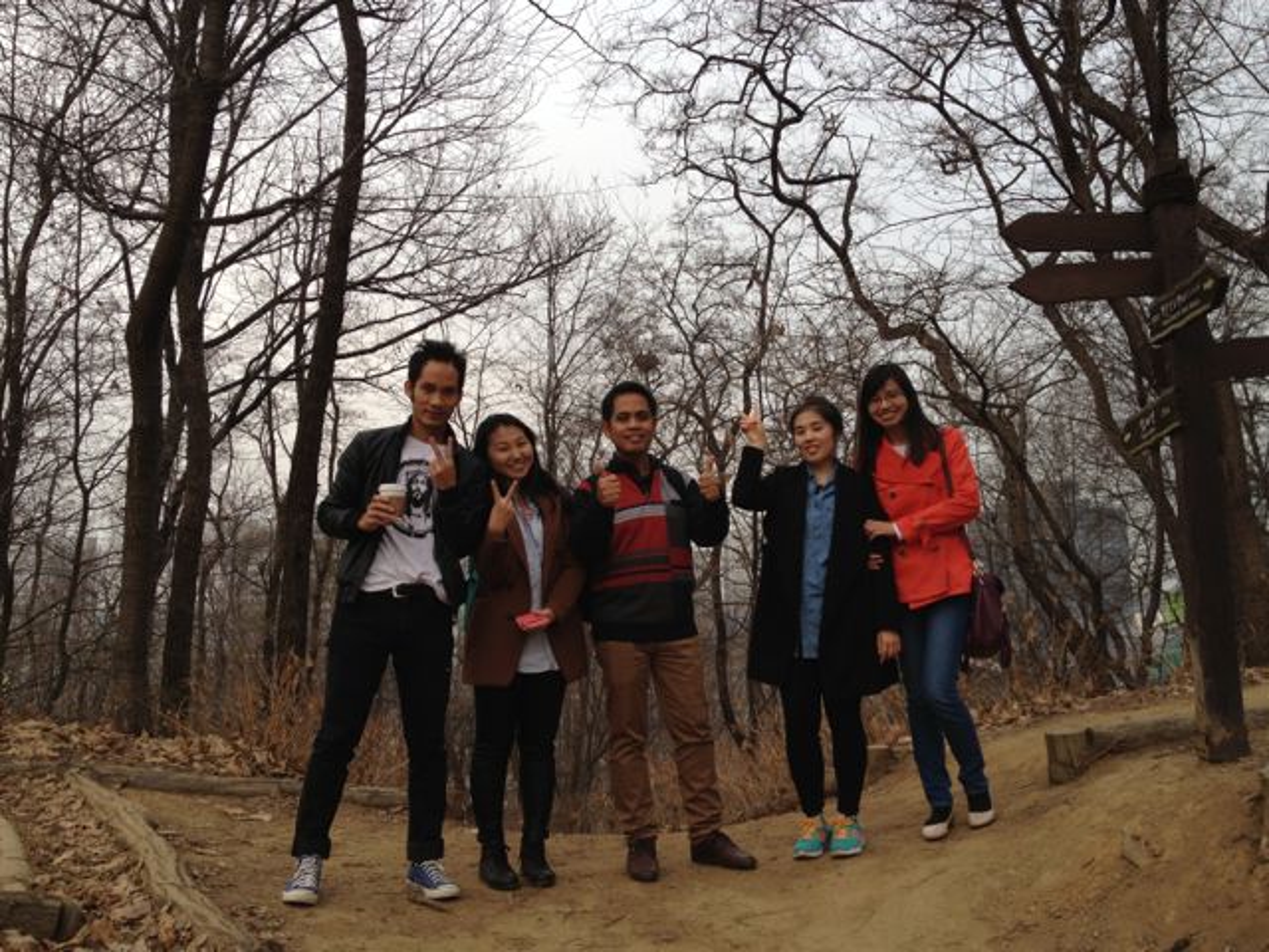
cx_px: 634
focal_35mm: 35
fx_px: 1283
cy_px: 476
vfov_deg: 40.7
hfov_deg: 52.6
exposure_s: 1/260
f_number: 2.4
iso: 50
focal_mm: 4.28
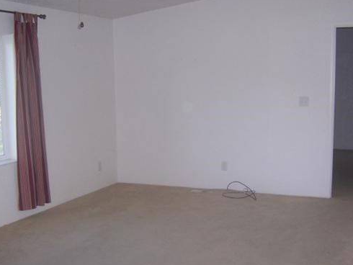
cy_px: 147
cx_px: 181
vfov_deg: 30.9
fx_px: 480
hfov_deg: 40.4
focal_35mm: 47
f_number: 2.8
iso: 125
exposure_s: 1/60
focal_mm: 6.2
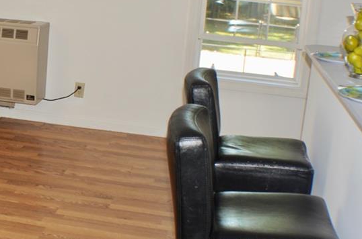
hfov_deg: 24.7
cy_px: 69
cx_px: 42
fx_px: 803
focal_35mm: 80
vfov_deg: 16.9
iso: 220
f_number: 4.5
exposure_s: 1/60
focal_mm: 28
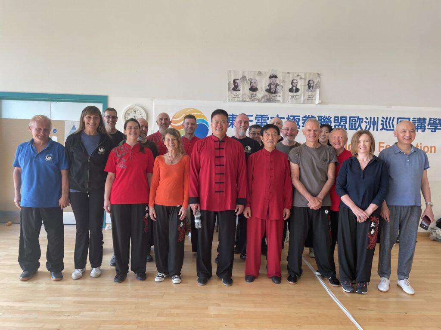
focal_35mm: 26
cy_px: 165
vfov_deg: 53.1
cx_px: 220
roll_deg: -1.6
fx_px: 331
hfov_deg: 67.3
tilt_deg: -3.2
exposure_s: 1/121
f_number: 1.6
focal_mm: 4.2
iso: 50
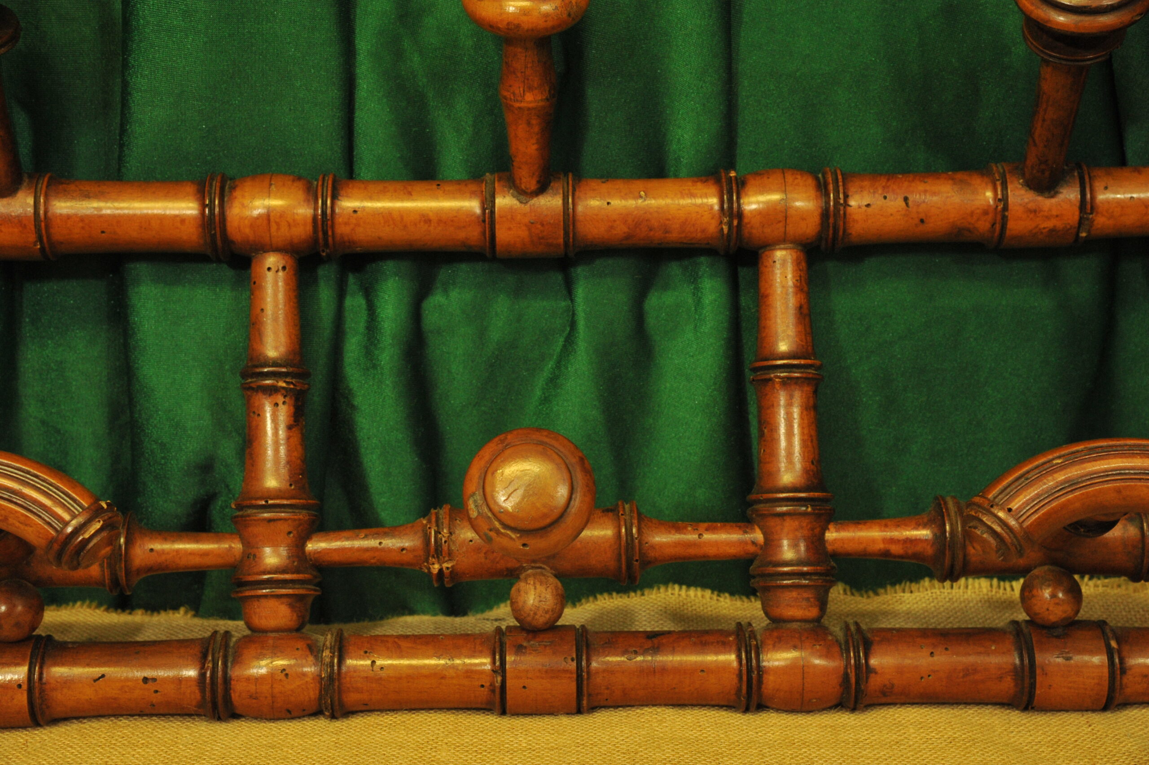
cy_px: 382
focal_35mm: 66
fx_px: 2105
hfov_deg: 30.5
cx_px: 574
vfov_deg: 20.6
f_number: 10
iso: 2800
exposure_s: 1/30
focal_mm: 66
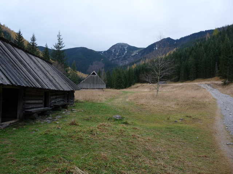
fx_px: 195
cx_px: 116
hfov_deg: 61.7
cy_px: 87
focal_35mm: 29
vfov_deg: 48.2
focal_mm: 5.1
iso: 100
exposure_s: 1/60
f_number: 2.8
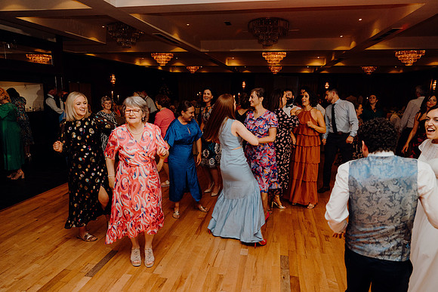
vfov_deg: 53.2
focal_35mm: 24
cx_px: 219
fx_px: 292
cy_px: 146
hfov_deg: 73.7
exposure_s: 1/160
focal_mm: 24
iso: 1250
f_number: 2.8
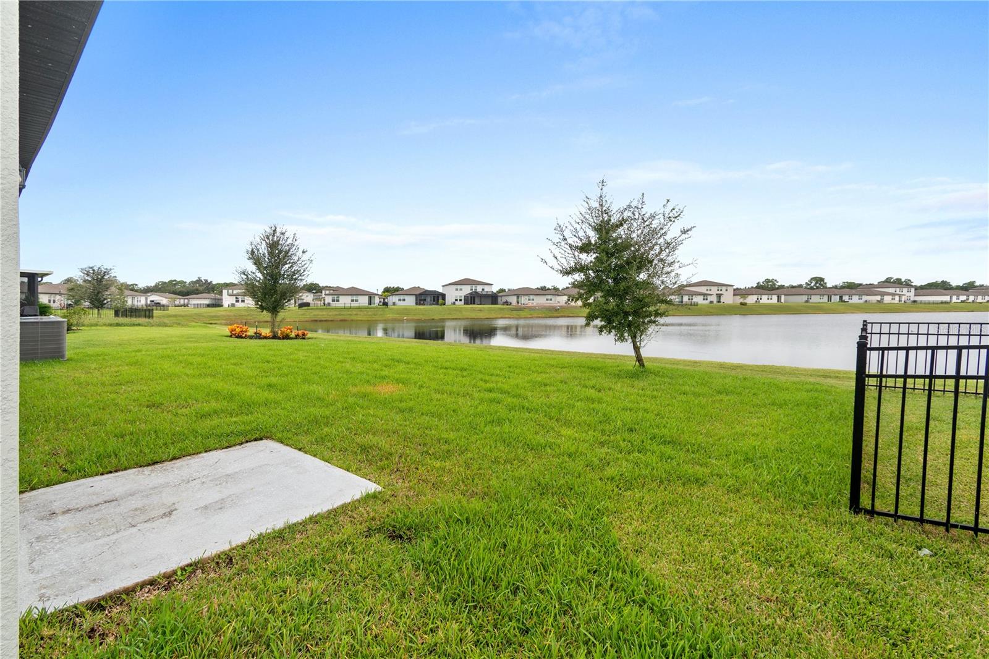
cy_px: 330
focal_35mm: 15
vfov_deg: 77.3
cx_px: 494
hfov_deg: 100.4
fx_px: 412
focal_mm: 10
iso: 100
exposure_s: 1/80
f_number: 7.1
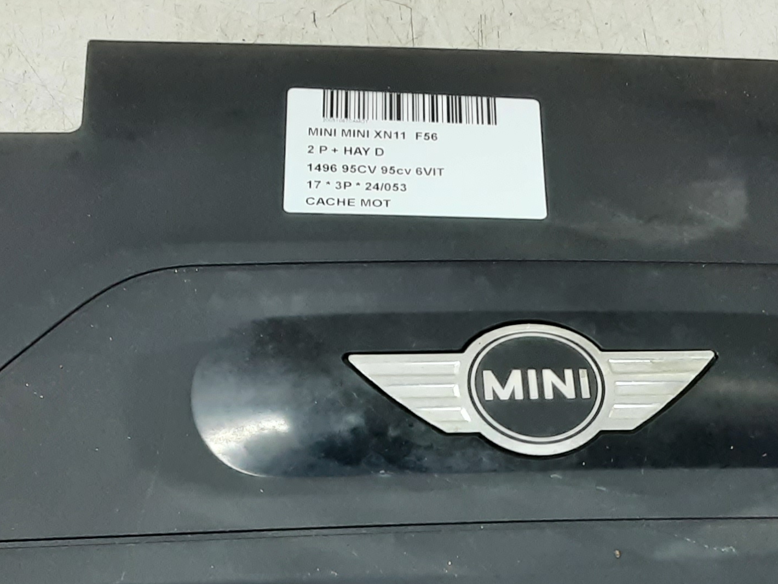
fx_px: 1394
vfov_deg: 22.9
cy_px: 560
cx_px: 426
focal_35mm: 62
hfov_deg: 31.2
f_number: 1.9
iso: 160
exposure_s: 1/33
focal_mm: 2.91
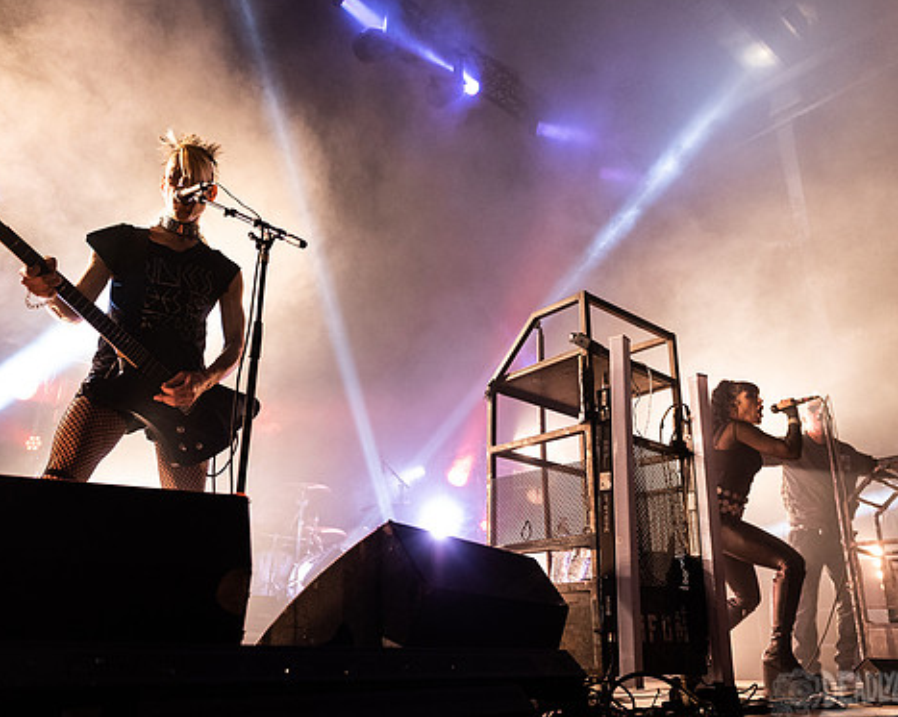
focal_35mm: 28
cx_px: 440
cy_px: 366
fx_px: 744
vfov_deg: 51.5
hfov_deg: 62.2
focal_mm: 24
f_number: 4
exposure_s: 1/500
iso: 3200
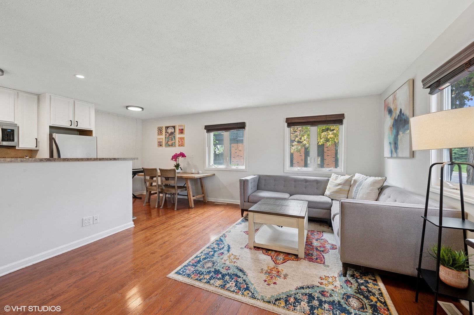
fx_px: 184
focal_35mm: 14
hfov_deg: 104.3
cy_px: 158
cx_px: 237
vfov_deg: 81.1
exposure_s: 1/8
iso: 200
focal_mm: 14
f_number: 9.5
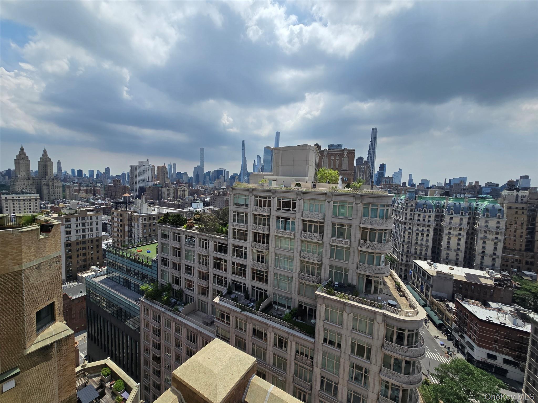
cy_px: 202
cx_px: 269
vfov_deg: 89.9
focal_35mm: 13
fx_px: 202
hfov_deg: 106.2
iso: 50
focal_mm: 2.2
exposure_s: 1/3559
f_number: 2.2
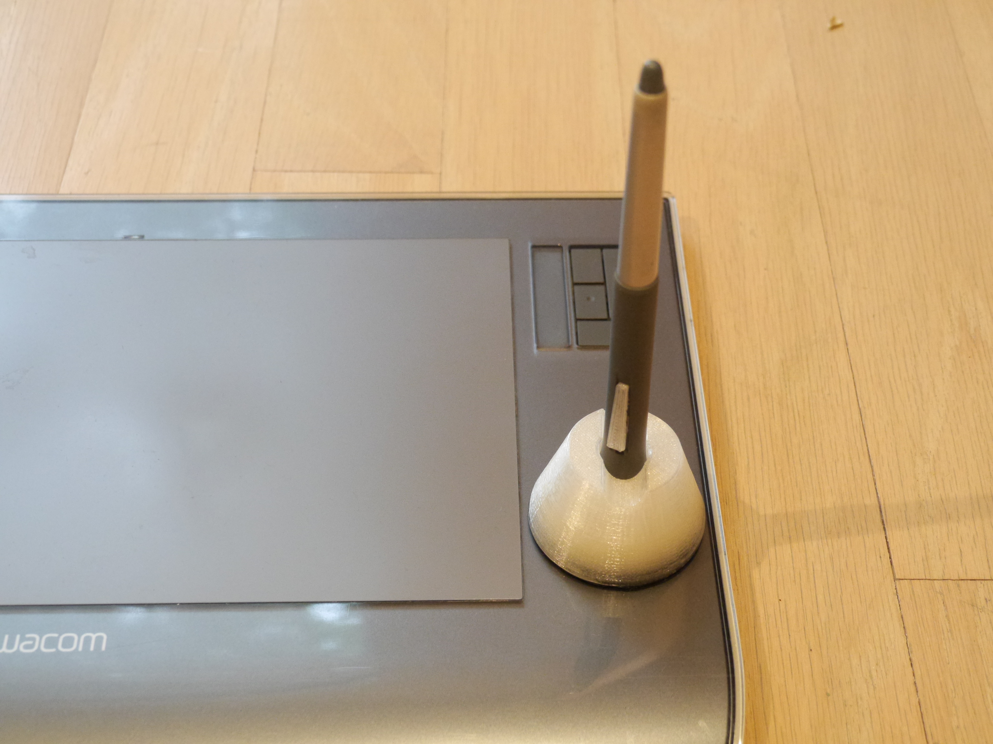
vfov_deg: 29.1
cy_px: 372
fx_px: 1434
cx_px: 496
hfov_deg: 38.2
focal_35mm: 50
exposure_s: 1/25
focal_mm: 25
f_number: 4.7
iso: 2500
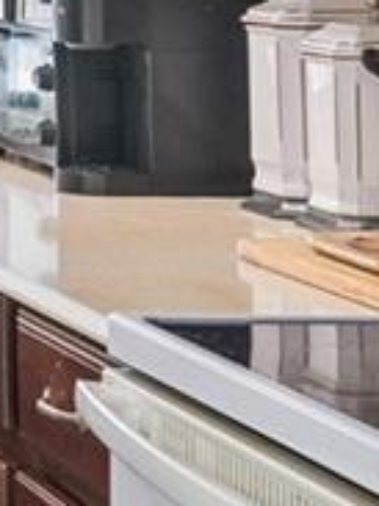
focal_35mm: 160
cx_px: -927
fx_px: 2338
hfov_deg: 7.6
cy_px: -100
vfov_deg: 12.1
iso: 500
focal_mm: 19
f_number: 8
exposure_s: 1/3
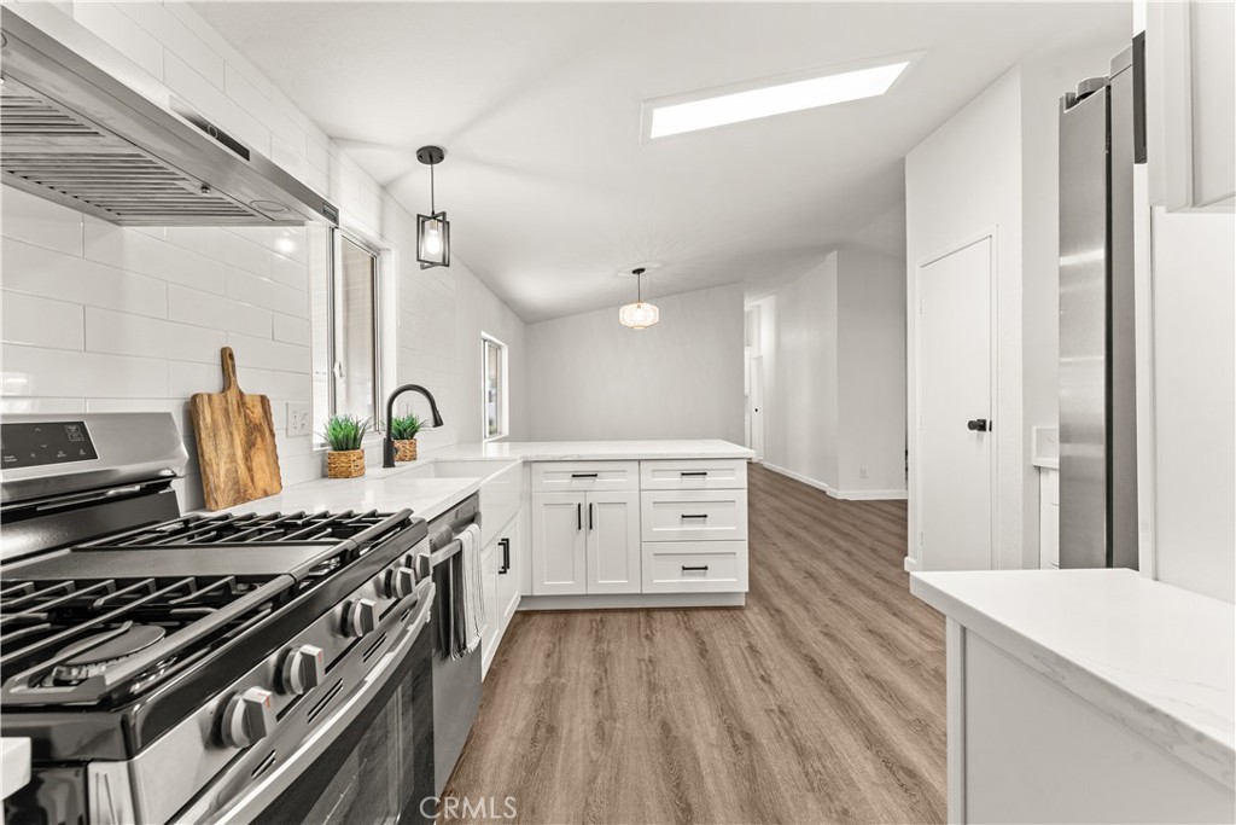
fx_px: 481
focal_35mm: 14
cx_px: 618
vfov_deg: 81.2
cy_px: 412
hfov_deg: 104.2
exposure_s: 1
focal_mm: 14
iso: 125
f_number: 9
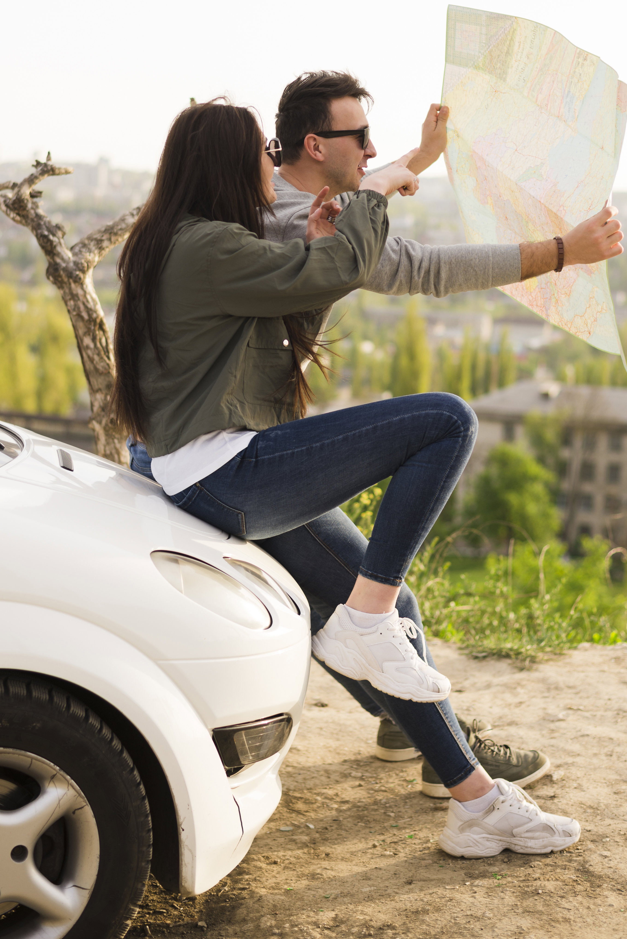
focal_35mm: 74
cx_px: 292
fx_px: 1931
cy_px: 263
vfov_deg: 27.1
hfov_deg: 18.4
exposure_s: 1/800
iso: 100
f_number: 2.5
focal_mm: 50
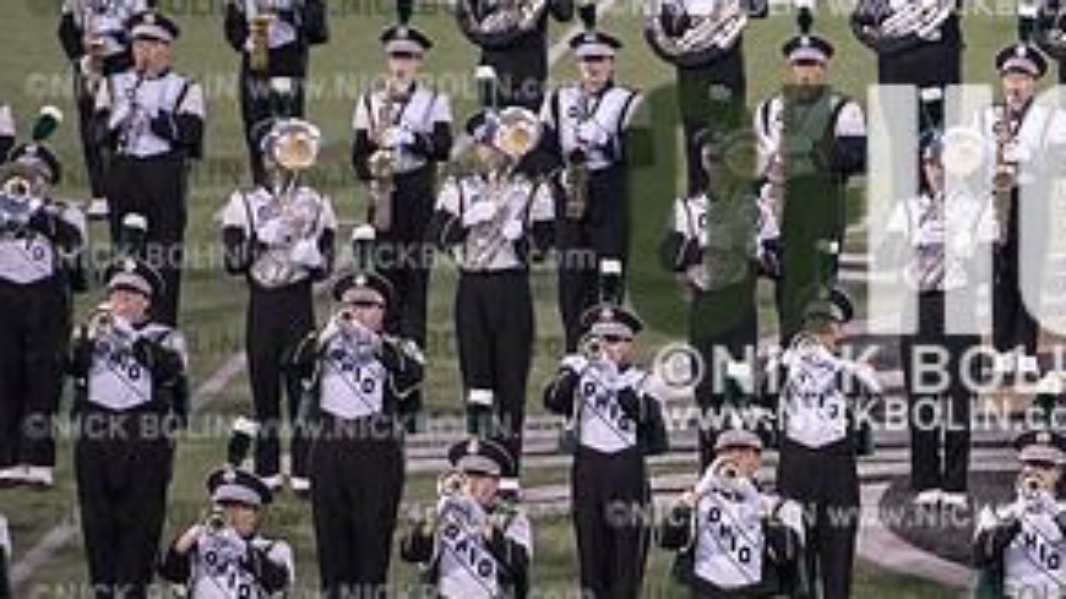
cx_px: 886
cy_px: 259
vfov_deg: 2.9
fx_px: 11841
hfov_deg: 5.1
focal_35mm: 419
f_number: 3.2
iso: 5000
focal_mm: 200
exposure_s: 1/1250
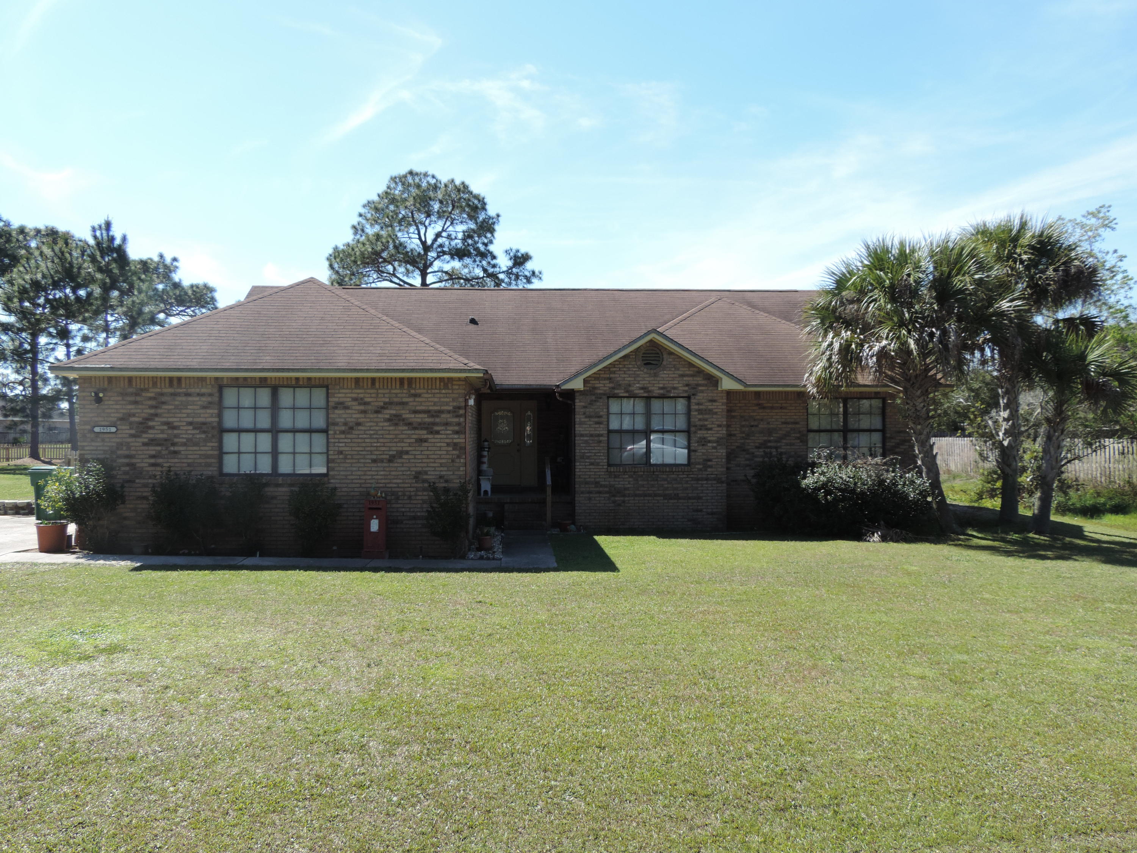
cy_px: 426
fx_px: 985
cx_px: 568
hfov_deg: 60.0
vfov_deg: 46.8
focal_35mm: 30
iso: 80
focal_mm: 5.3
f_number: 3.1
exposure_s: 1/500
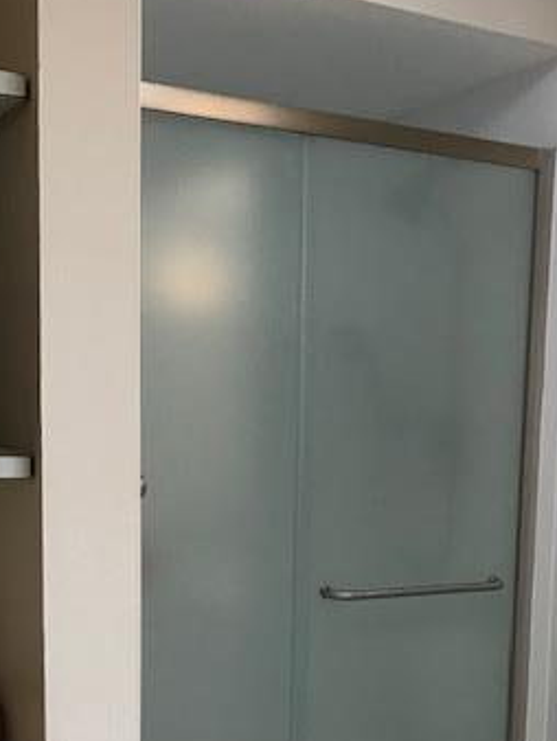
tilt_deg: -6.2
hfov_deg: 27.2
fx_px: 1136
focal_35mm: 53
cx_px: 421
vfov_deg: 35.3
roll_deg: -1.6
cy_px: 563
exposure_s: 1/30
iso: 25
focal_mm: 3.99
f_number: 1.8
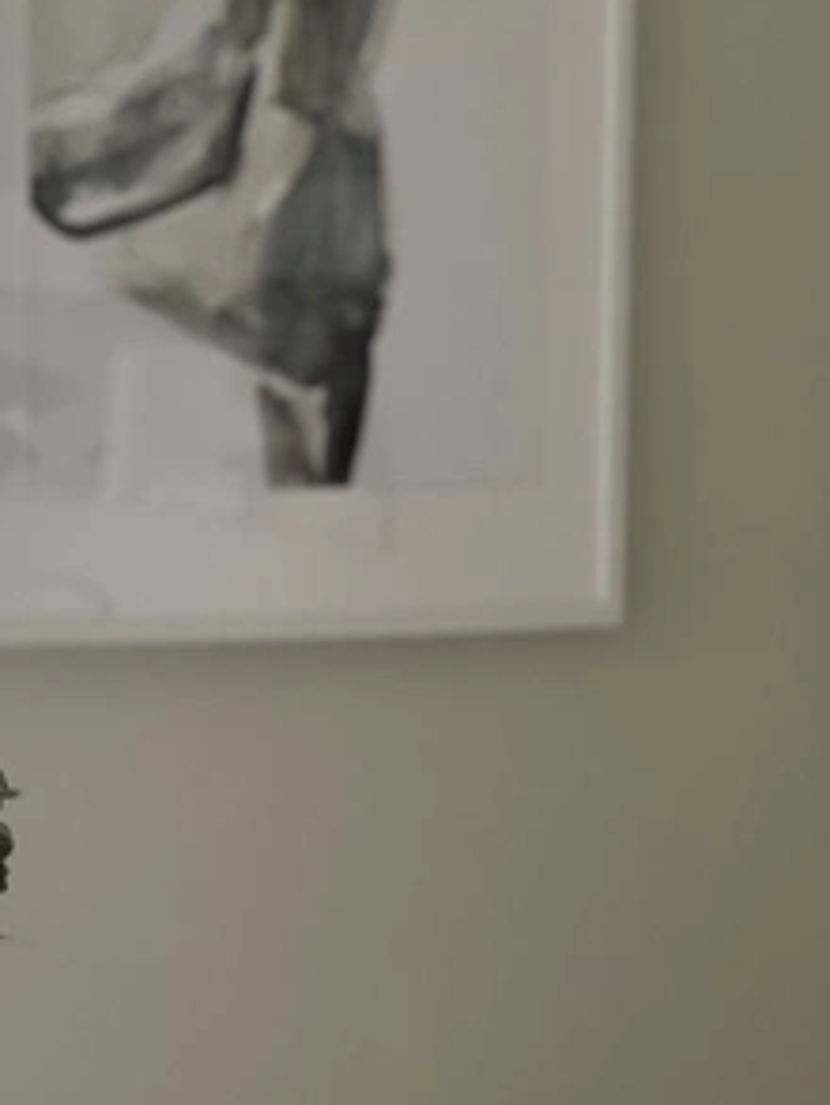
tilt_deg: -4.7
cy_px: 939
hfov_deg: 8.8
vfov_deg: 11.7
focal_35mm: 168
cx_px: 15
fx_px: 5367
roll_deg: -0.3
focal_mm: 9
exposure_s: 1/100
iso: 200
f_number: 2.8
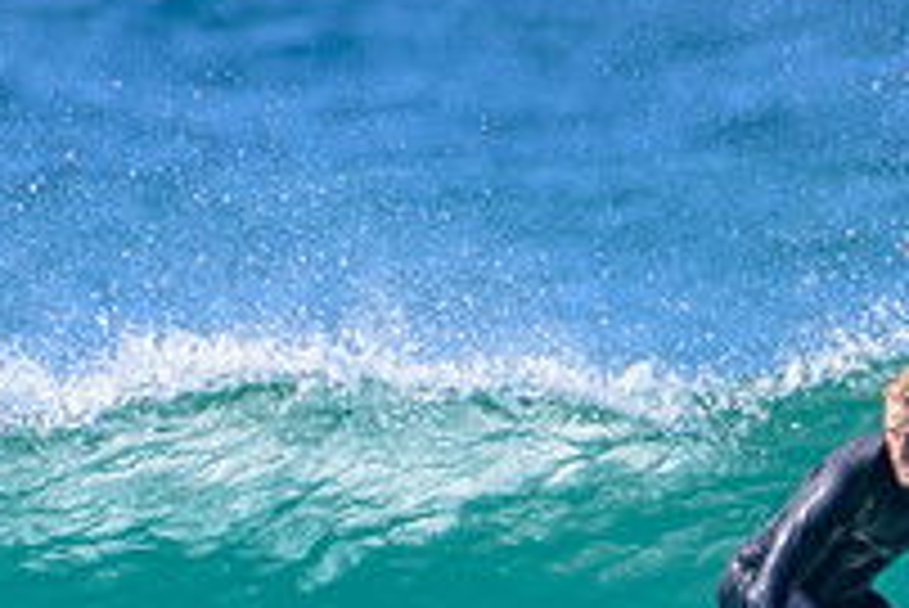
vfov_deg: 0.5
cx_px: 922
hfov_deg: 0.7
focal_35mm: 2869
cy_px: 768
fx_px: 72492
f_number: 11
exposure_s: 1/2000
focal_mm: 1000
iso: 2000
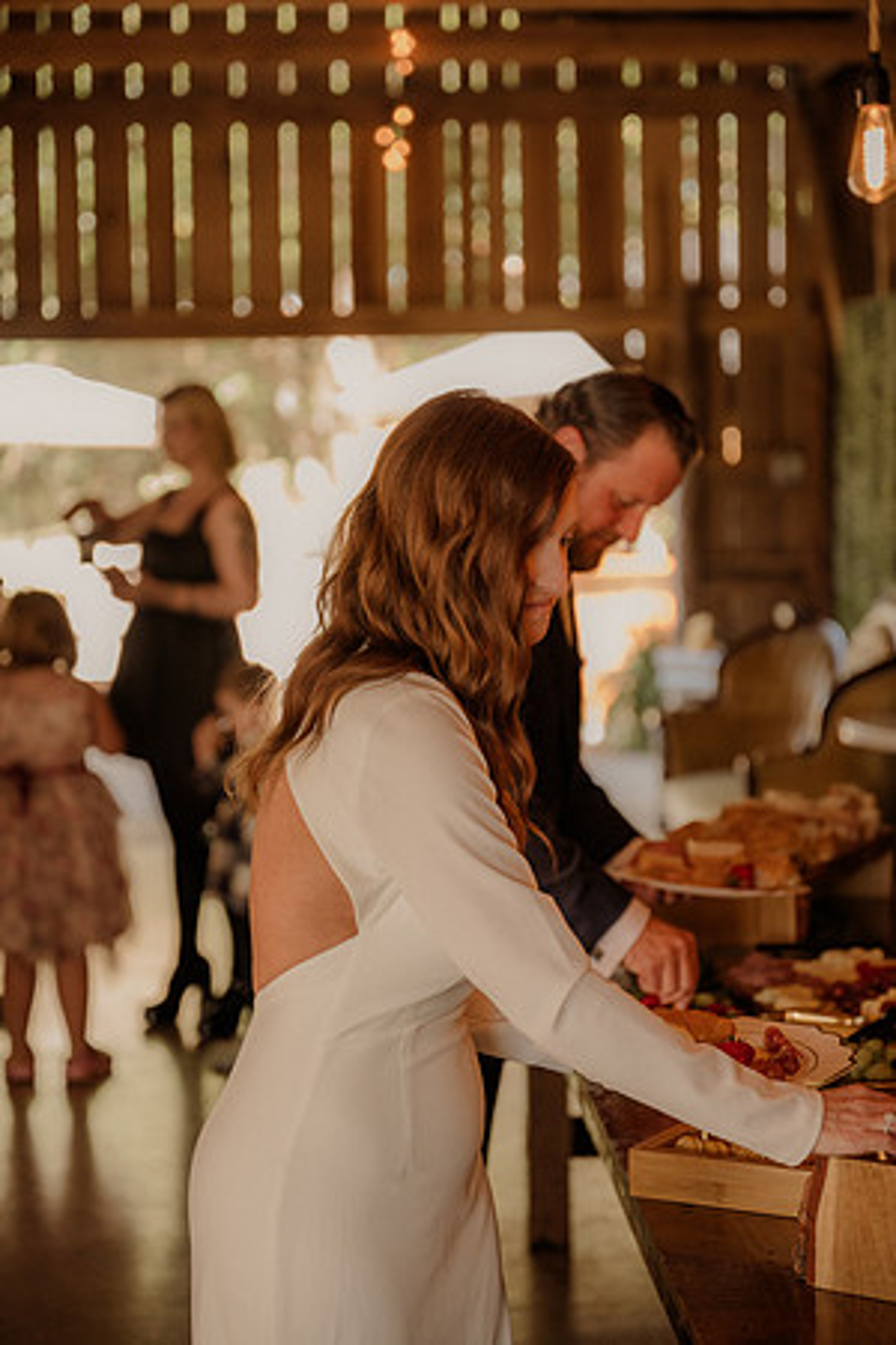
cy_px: 672
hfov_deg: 19.5
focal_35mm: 70
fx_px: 2613
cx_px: 448
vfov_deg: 28.8
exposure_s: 1/250
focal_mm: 70
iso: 1250
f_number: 2.8
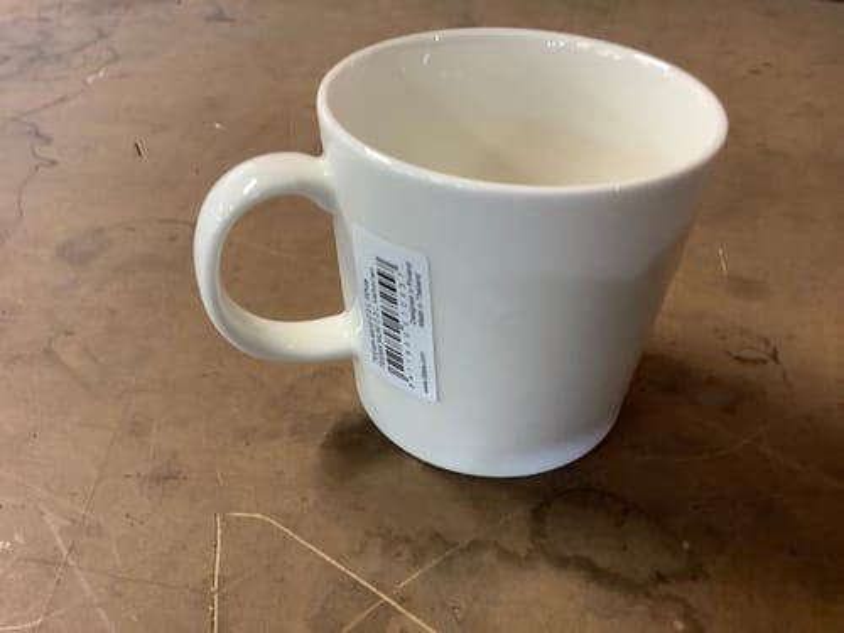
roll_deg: +1.0
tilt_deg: -36.9
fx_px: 756
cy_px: 316
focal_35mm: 31
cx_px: 422
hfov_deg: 58.4
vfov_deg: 45.4
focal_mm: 3.3
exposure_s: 1/33
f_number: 2.4
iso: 320
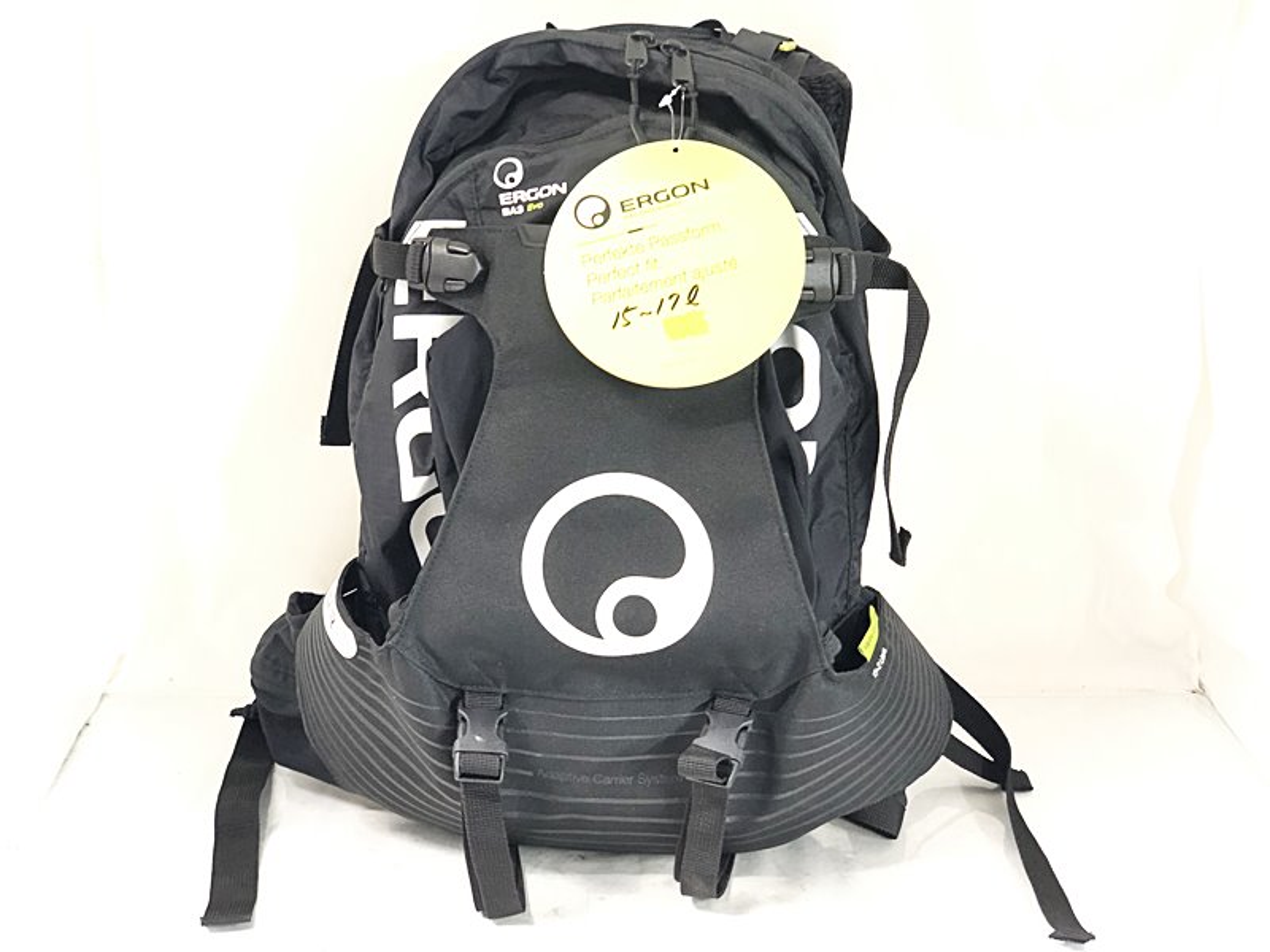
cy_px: 476
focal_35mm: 52
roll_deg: +2.1
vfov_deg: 28.0
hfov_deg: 36.8
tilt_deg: -19.4
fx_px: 1908
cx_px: 635
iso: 160
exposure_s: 1/14
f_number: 2.4
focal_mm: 6
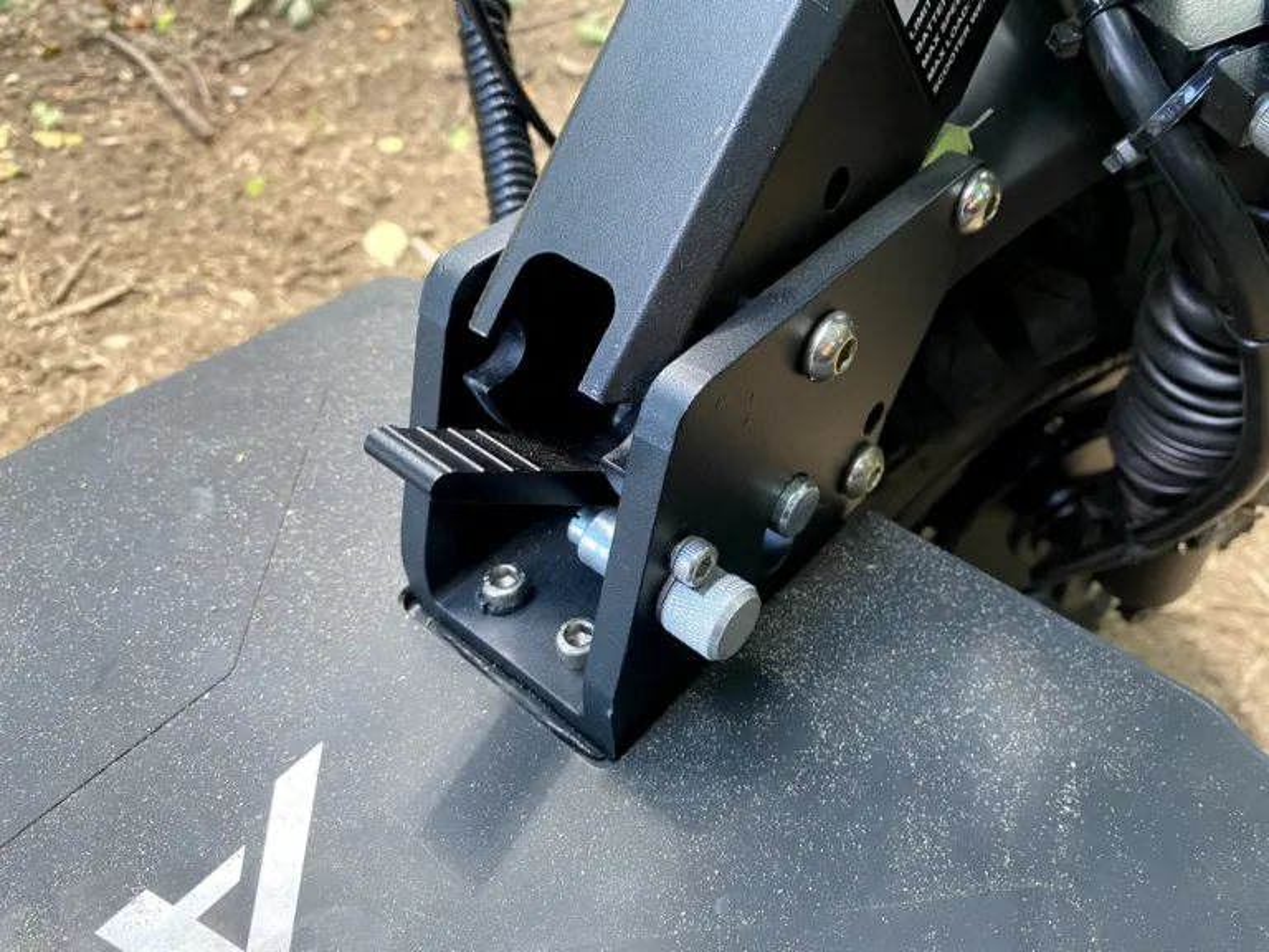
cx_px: 634
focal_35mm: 26
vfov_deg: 53.1
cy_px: 476
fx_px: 953
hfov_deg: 67.3
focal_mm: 4.25
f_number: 1.8
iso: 125
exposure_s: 1/63
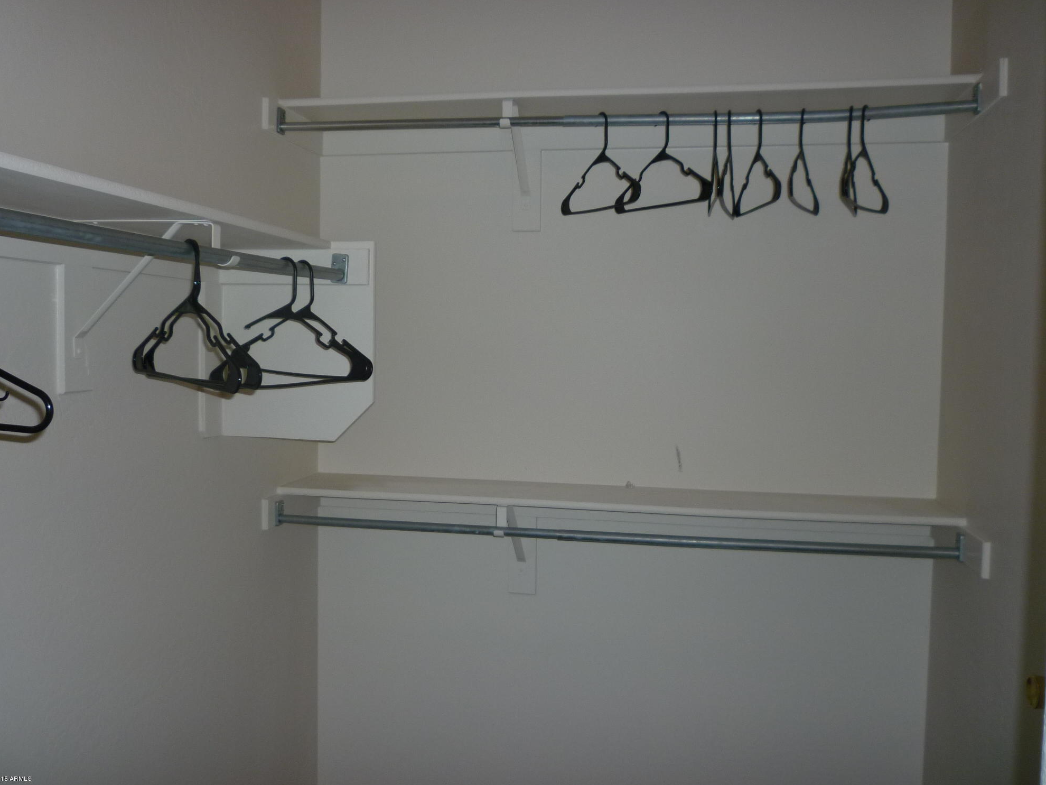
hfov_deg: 60.0
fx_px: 907
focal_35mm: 30
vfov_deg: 46.8
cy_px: 399
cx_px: 531
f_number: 3.3
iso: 100
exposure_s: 1/60
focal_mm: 5.2
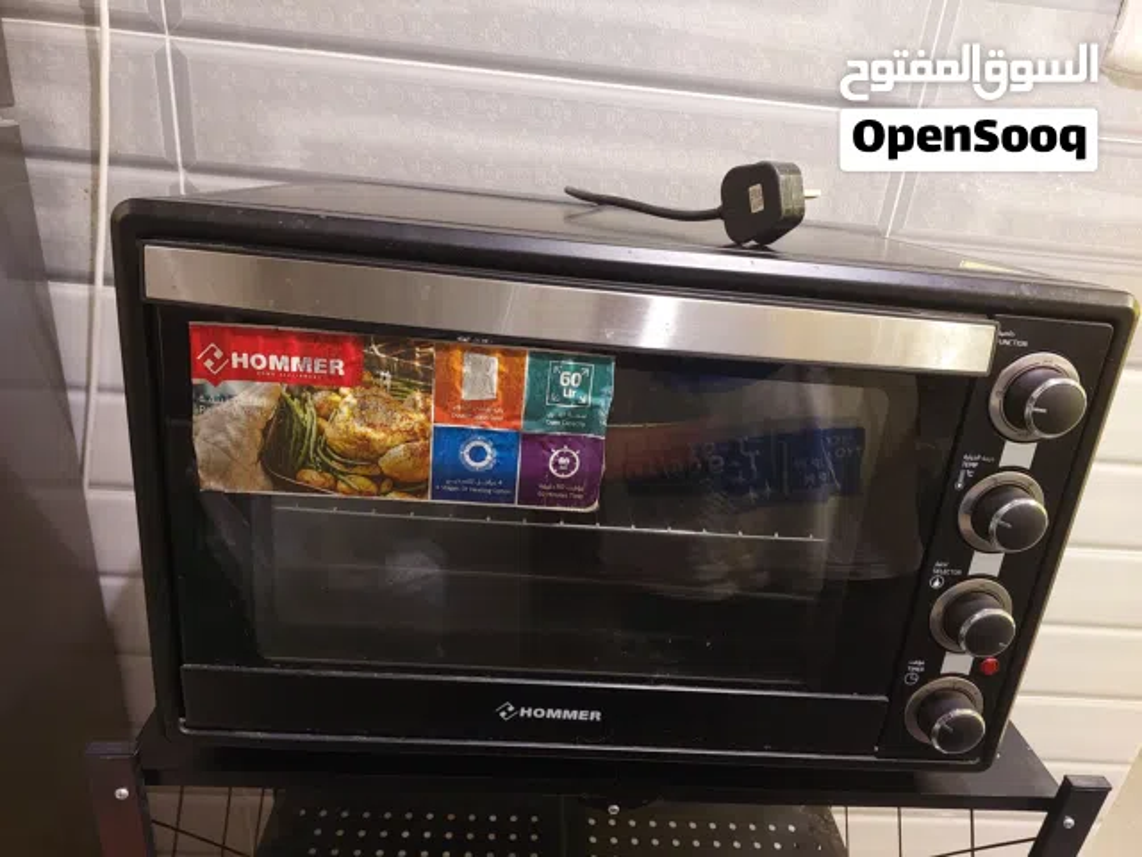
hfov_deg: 73.9
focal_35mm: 23
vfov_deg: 58.9
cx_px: 571
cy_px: 428
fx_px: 759
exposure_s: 1/30
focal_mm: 5.06
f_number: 1.8
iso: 500
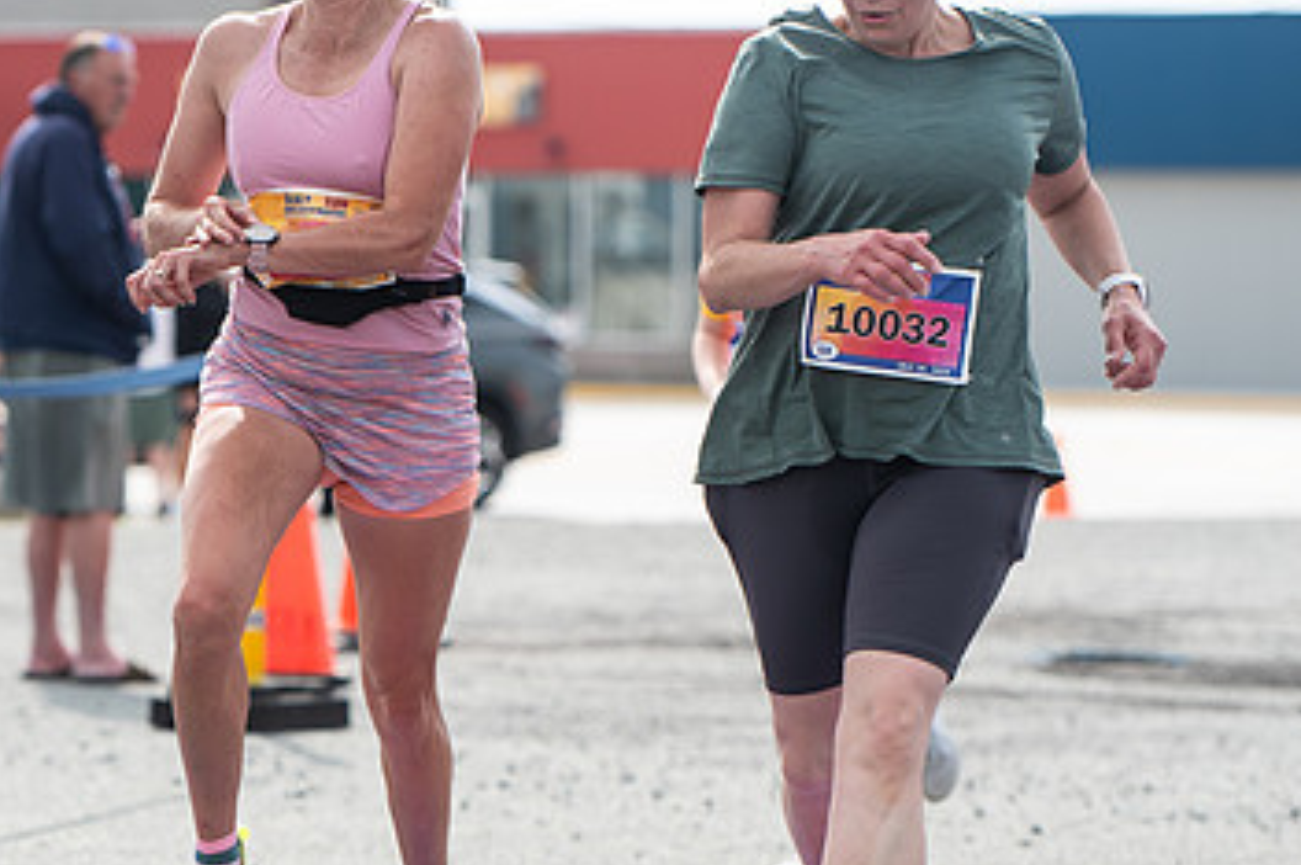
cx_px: 379
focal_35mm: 231
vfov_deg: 5.9
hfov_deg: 8.9
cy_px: 575
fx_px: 8340
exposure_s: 1/1600
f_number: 4.5
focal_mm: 120
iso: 250
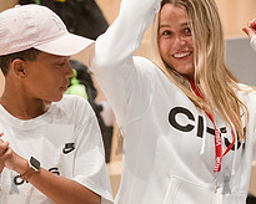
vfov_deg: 3.7
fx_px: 3182
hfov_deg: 4.6
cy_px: 243
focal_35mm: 420
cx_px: 109
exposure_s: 1/320
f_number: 4
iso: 5000
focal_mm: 125
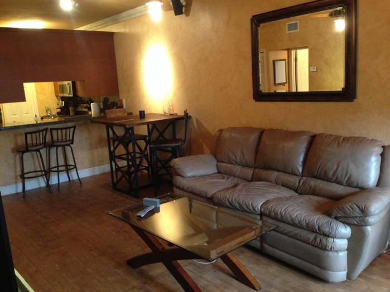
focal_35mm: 33
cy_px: 146
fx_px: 372
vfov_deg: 42.9
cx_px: 195
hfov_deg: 55.4
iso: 320
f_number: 2.4
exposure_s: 1/20
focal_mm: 4.12
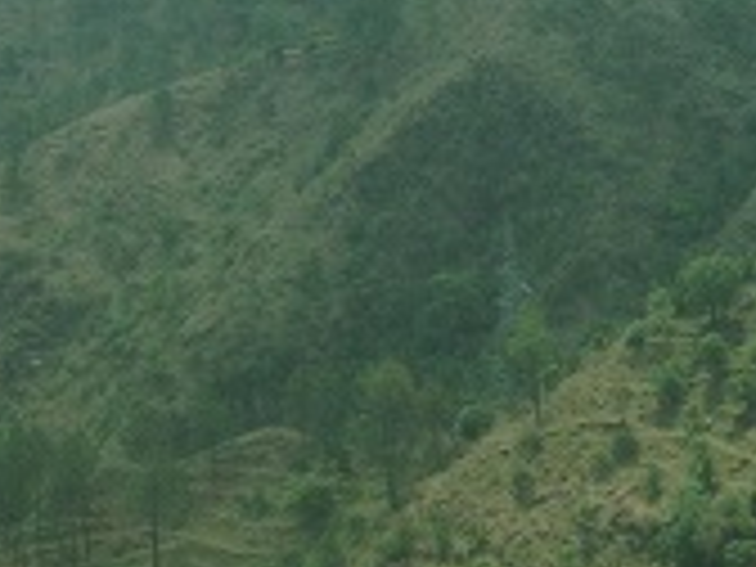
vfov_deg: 11.7
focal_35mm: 126
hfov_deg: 14.1
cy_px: 140
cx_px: 1296
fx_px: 2752
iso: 50
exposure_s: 1/1355
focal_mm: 4.13
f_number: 2.4
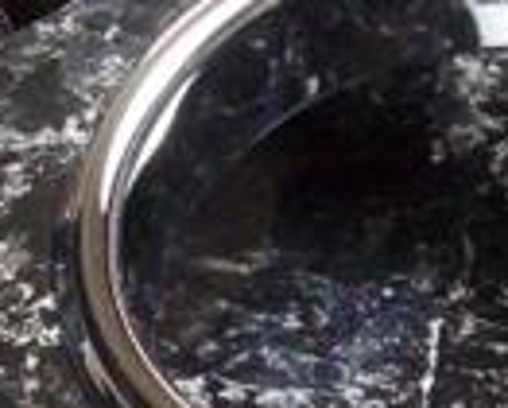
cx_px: 81
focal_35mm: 210
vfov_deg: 7.4
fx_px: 3160
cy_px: 97
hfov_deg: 9.2
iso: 400
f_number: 2.9
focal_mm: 4.7
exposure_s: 1/25
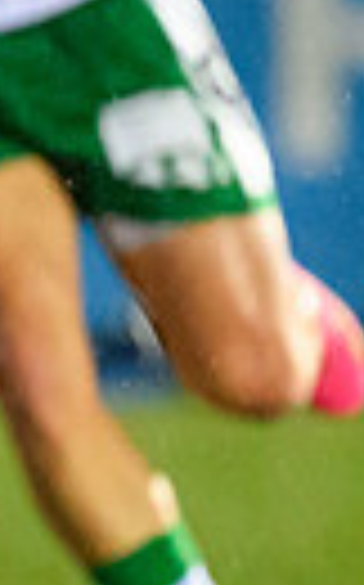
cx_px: -863
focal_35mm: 2891
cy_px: 33
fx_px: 45989
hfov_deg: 0.5
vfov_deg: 0.7
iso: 8000
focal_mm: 400
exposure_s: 1/1000
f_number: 3.2
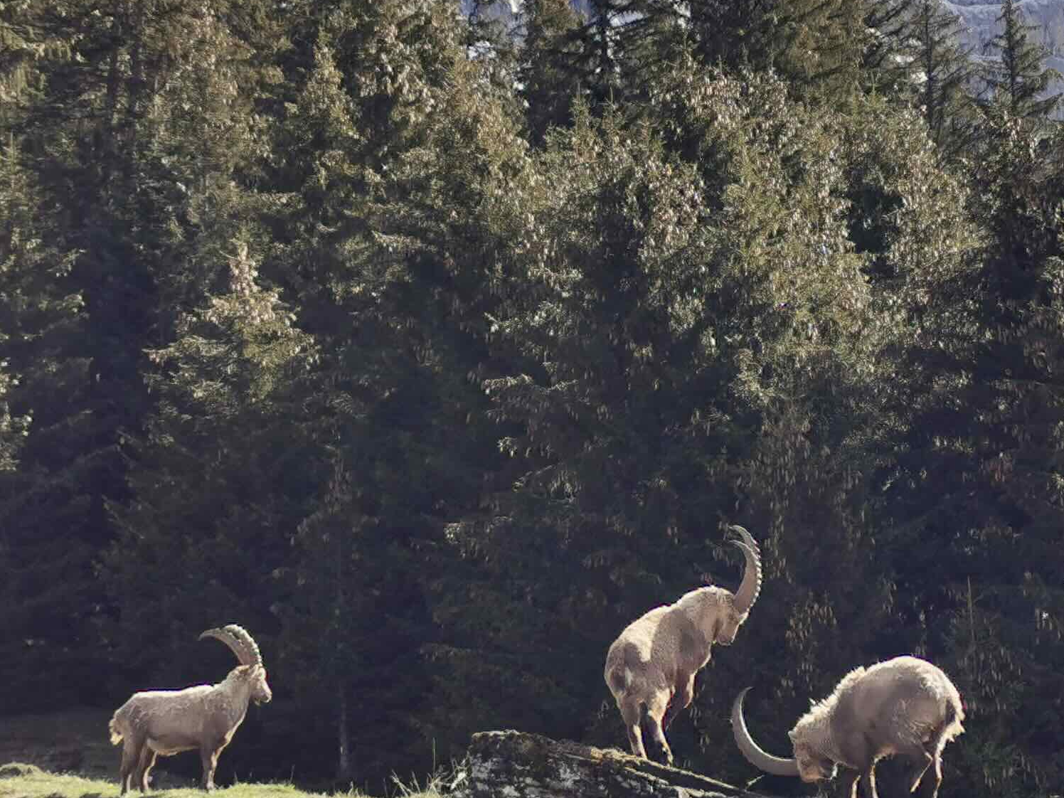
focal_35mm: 108
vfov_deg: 13.7
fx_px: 3320
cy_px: 490
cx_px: 671
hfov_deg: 18.2
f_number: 1.6
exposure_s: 1/2597
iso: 50
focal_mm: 5.56
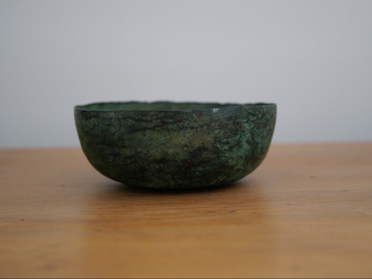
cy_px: 140
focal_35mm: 60
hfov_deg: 32.2
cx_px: 186
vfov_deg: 24.4
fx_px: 645
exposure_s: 1/60
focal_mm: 30
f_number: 2.8
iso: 500
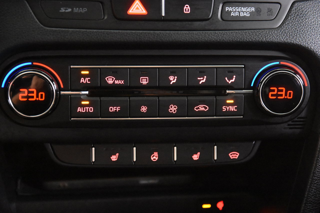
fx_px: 693
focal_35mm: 78
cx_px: 160
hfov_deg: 26.0
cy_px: 106
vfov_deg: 17.5
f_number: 3.8
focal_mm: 52
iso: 12800
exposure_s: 1/60
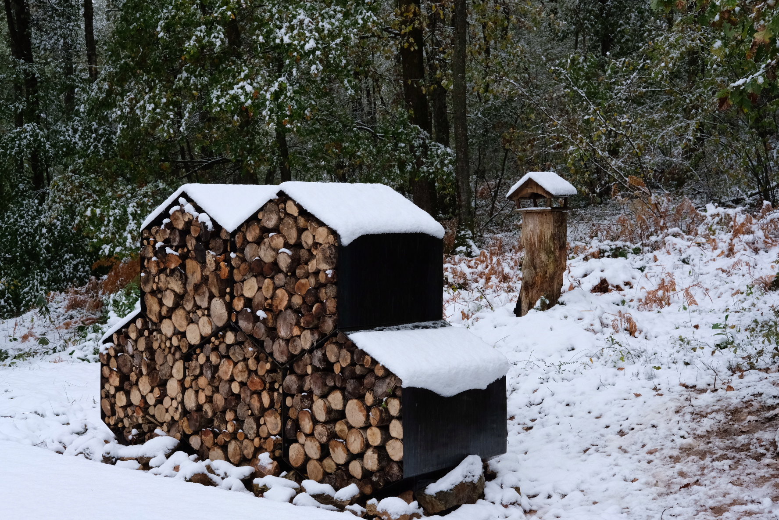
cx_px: 390
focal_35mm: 53
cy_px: 260
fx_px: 1147
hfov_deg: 37.5
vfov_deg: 25.5
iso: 1600
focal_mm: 35
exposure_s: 1/140
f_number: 8
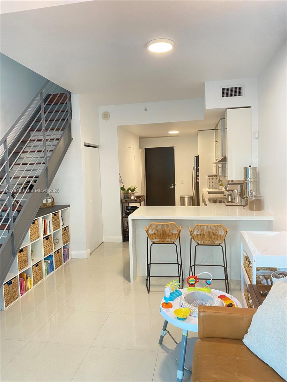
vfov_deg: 67.3
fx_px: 287
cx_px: 144
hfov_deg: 53.1
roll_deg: +0.8
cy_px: 191
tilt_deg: -3.5
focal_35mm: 26
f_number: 1.8
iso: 200
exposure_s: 1/60
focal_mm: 4.25
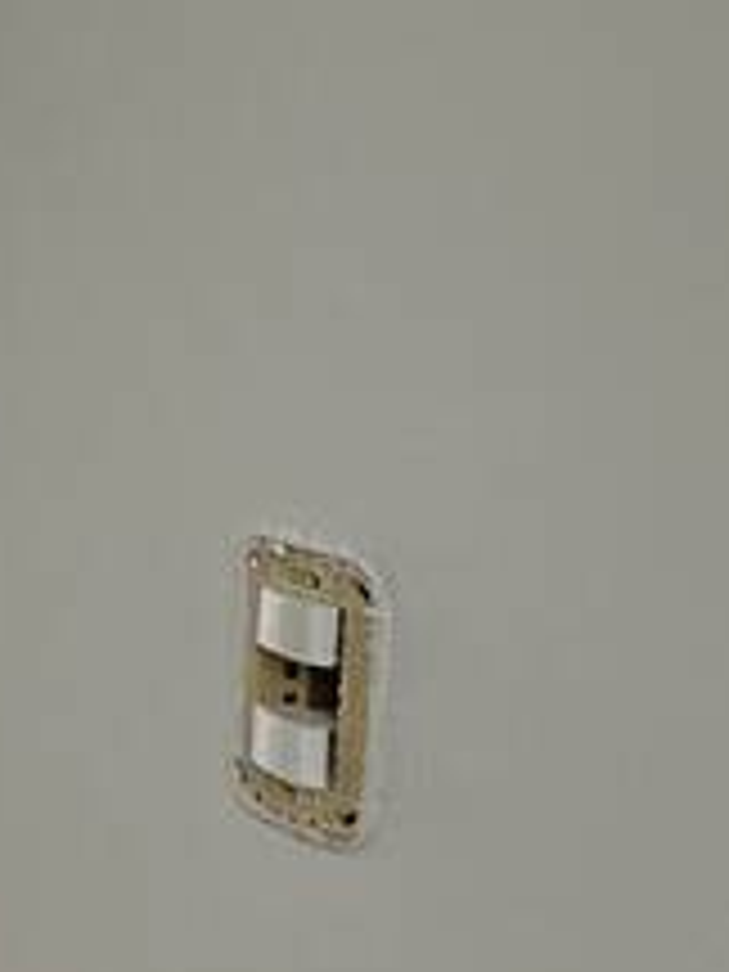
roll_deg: -1.8
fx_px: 1966
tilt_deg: -2.0
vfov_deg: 27.4
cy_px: 230
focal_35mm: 70
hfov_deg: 14.5
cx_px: -981
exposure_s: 1/347
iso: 64
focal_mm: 2.22
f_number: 2.2
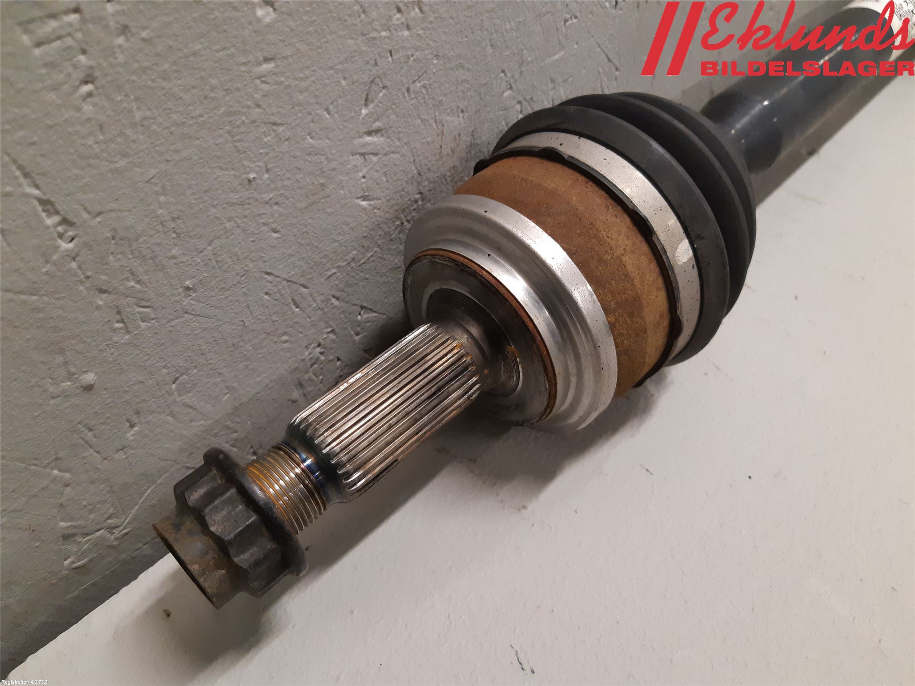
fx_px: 687
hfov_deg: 67.3
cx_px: 458
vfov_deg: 53.1
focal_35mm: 26
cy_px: 343
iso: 250
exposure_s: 1/50
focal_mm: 3.93
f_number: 1.7
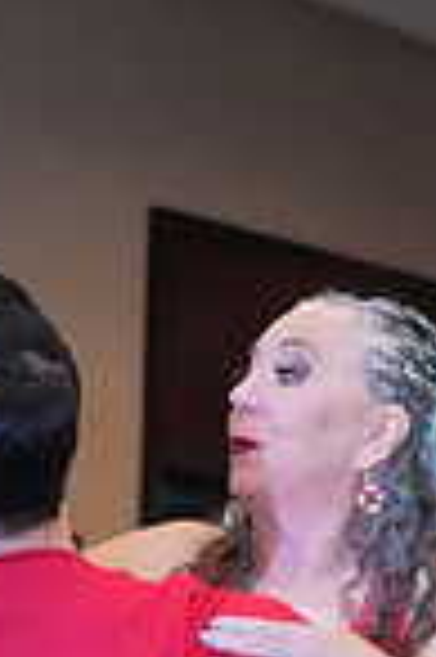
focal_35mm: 167
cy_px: 1080
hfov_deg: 8.2
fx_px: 3041
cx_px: 227
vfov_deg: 11.6
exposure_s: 1/400
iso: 12800
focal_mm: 42
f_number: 4
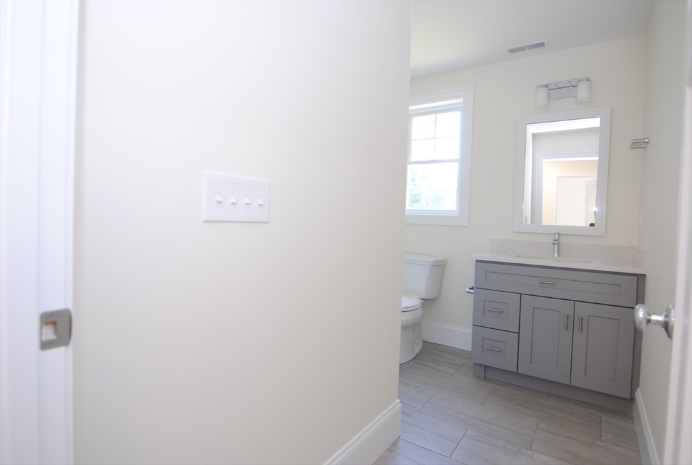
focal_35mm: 20
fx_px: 376
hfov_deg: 85.3
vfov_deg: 63.4
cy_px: 232
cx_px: 346
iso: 360
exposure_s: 1/30
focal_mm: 13
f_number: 2.8
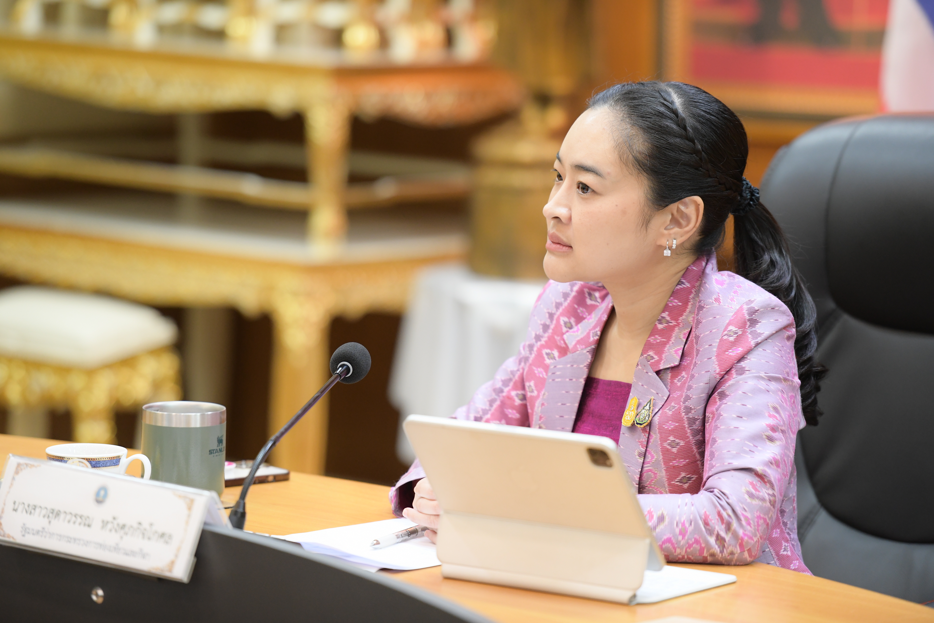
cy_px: 312
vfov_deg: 7.8
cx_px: 467
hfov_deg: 11.7
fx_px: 4540
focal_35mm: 175
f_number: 2.8
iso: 1600
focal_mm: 175
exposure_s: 1/125
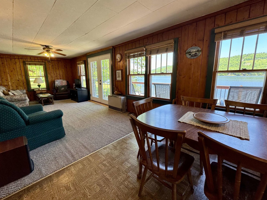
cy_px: 96
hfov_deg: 98.2
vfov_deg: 81.7
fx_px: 116
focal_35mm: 15
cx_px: 133
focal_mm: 2.22
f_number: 2.2
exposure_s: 1/120
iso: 125
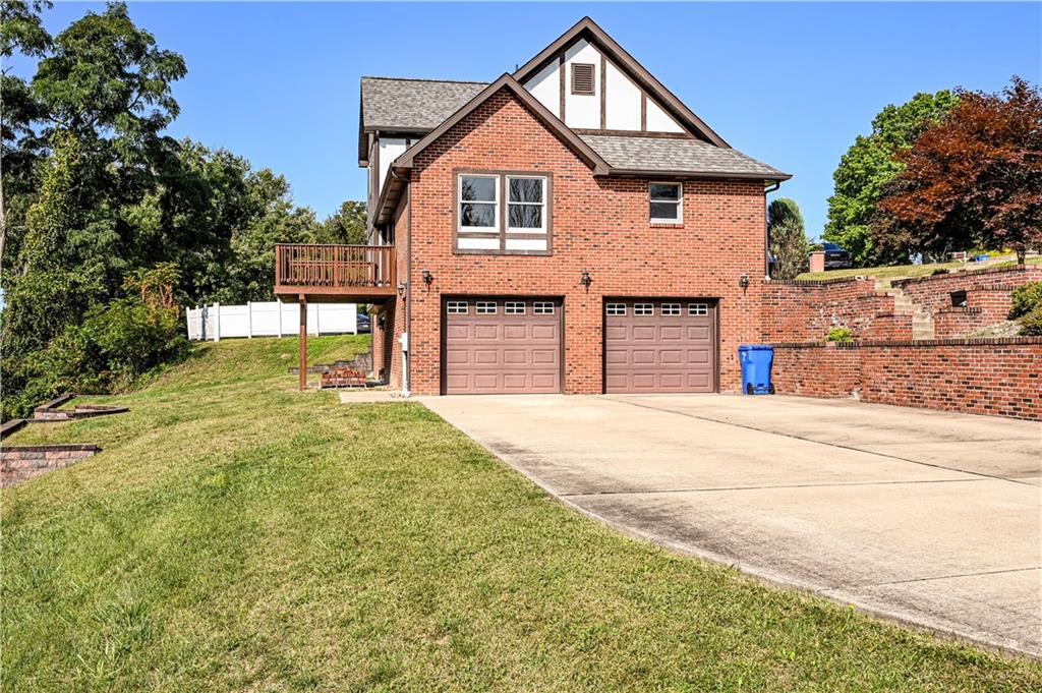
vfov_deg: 43.5
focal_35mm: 30
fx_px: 868
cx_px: 521
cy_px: 346
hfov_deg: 62.0
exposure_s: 1/250
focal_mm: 30
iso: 125
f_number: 9
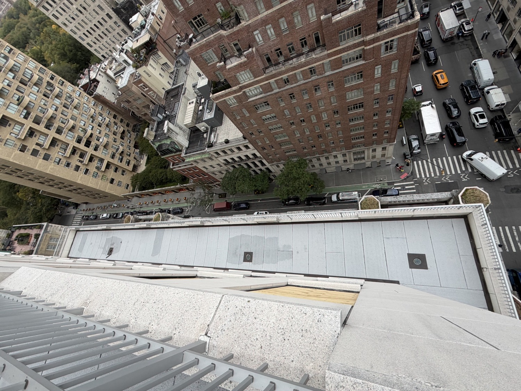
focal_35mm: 14
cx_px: 260
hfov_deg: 102.1
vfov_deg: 85.7
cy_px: 196
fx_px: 211
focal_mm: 2.22
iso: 64
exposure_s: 1/424
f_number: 2.2
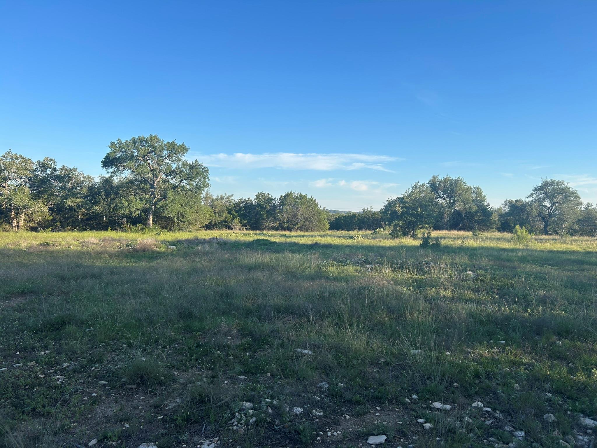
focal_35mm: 26
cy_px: 224
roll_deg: +0.0
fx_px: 448
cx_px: 298
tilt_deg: -2.1
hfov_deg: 67.3
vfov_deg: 53.1
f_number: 1.5
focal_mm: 5.7
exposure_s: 1/2123
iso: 50
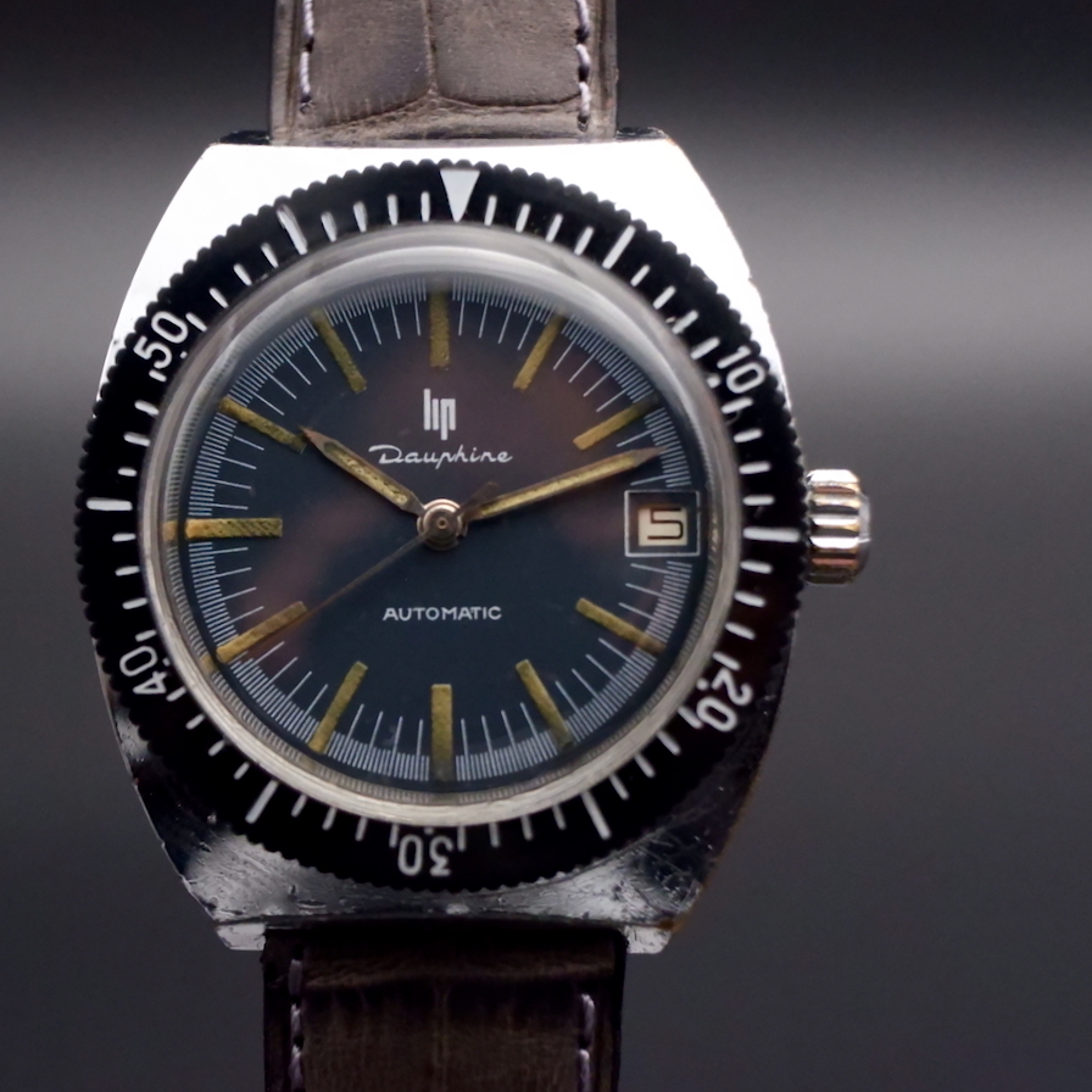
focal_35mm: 85
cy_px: 547
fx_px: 3034
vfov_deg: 20.4
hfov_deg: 20.4
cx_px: 435
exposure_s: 1/4000
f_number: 4.5
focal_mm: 44.4
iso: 6400
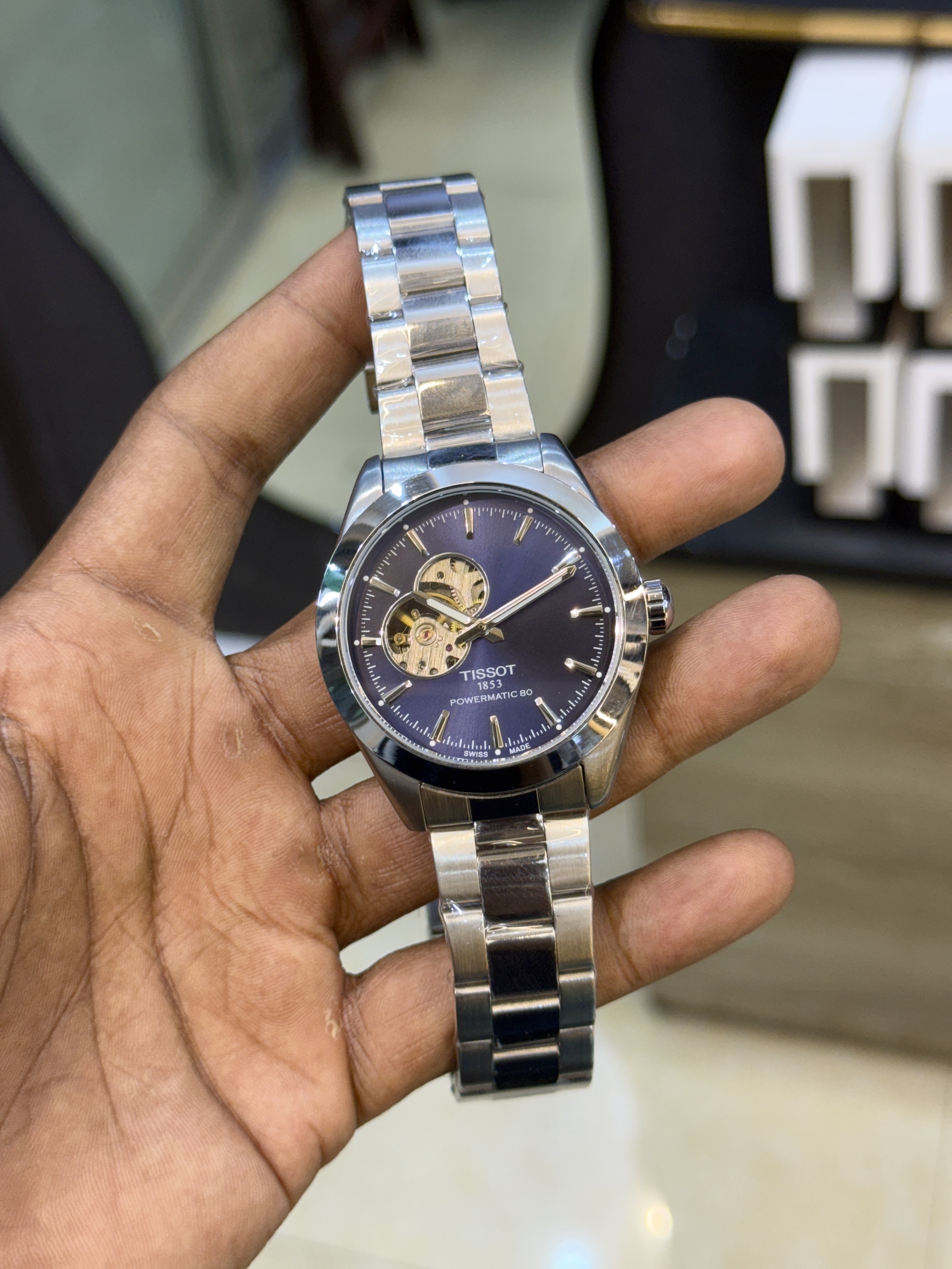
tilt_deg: -42.3
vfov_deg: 39.7
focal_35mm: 48
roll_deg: +5.0
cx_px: 476
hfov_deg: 30.3
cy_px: 634
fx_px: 1760
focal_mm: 6.76
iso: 64
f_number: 1.78
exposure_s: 1/49
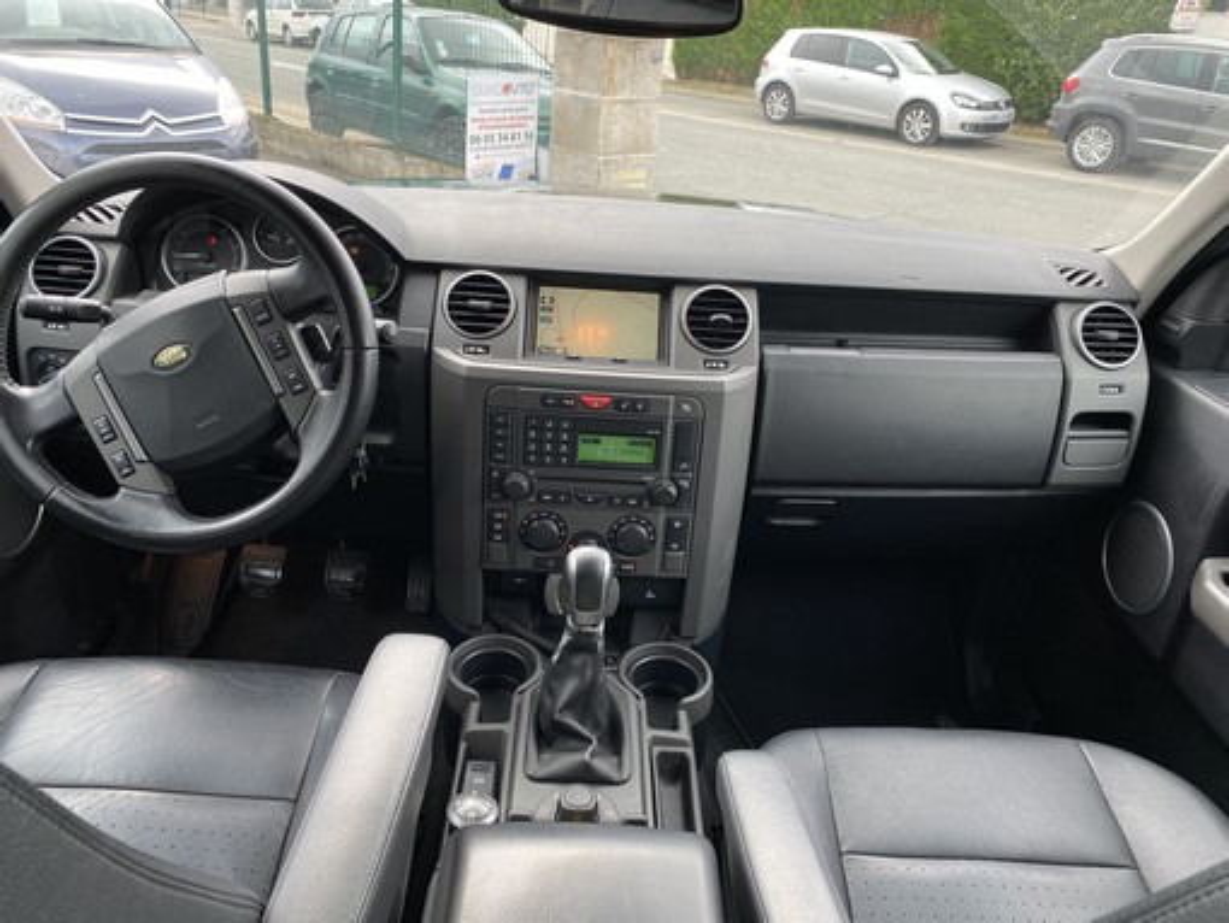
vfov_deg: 53.1
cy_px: 462
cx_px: 614
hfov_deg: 67.3
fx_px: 924
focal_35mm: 26
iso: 40
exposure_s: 1/121
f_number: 1.8
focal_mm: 4.25
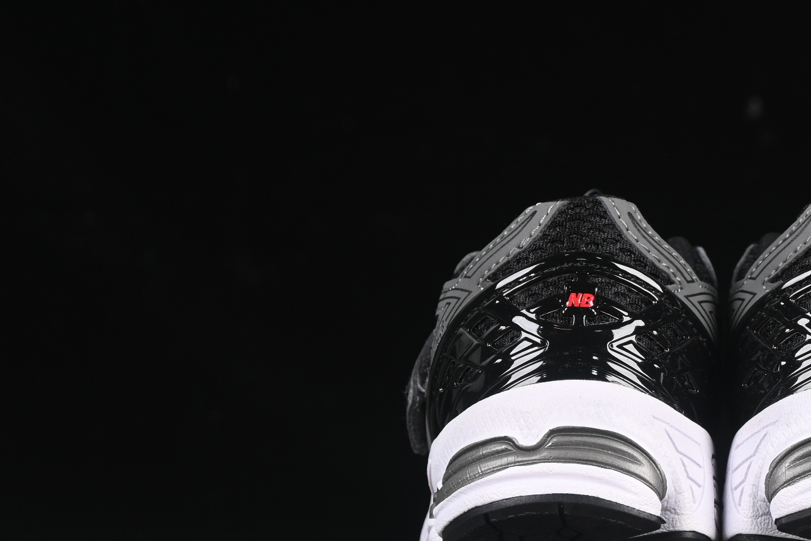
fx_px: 3649
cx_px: 732
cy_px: 195
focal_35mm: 162
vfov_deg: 8.5
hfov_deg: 12.6
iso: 160
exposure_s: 1/60
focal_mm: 50
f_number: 6.3
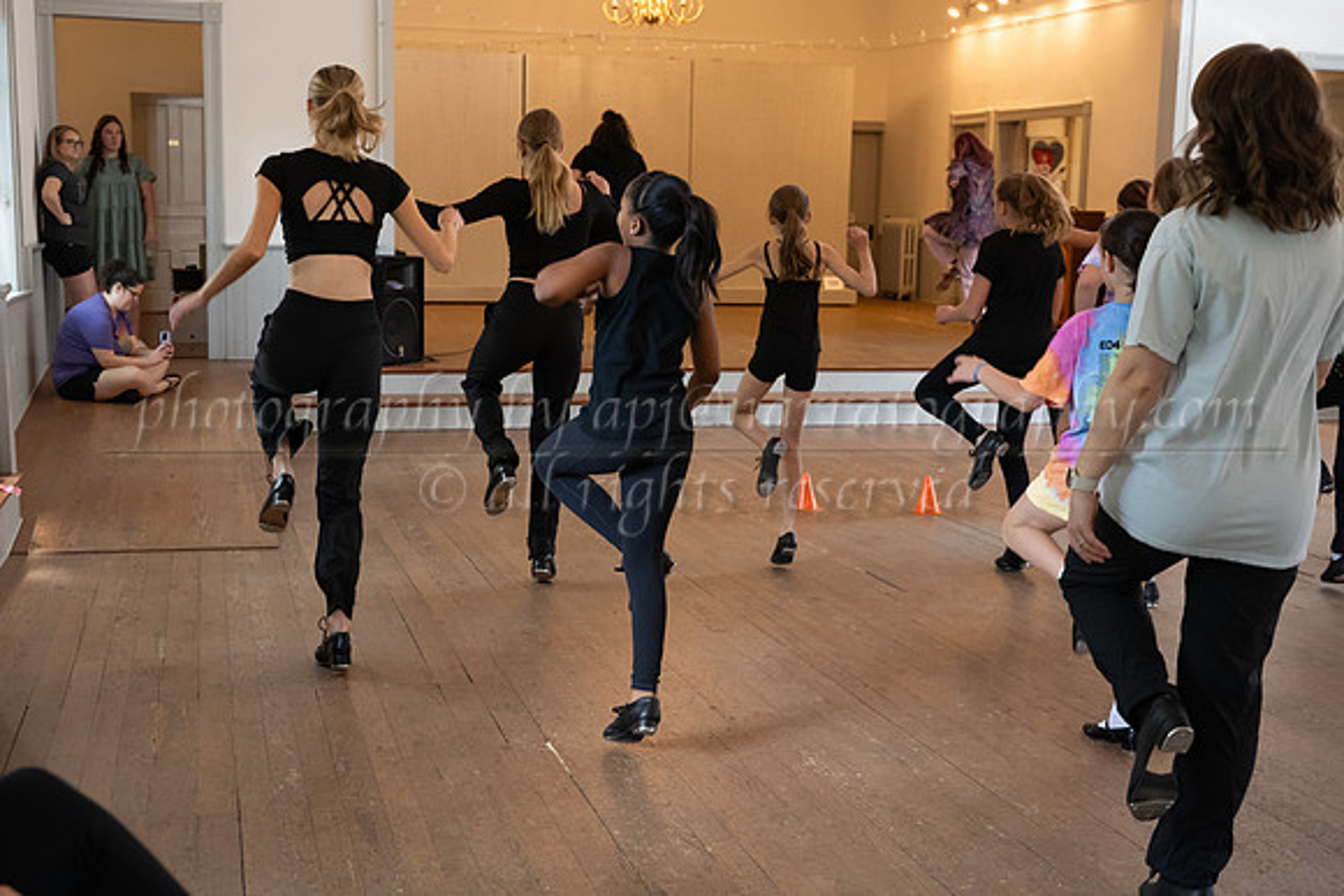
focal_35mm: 45
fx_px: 1685
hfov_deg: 43.5
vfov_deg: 29.8
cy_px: 448
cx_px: 622
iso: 1600
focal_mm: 42
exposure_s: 1/200
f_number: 4
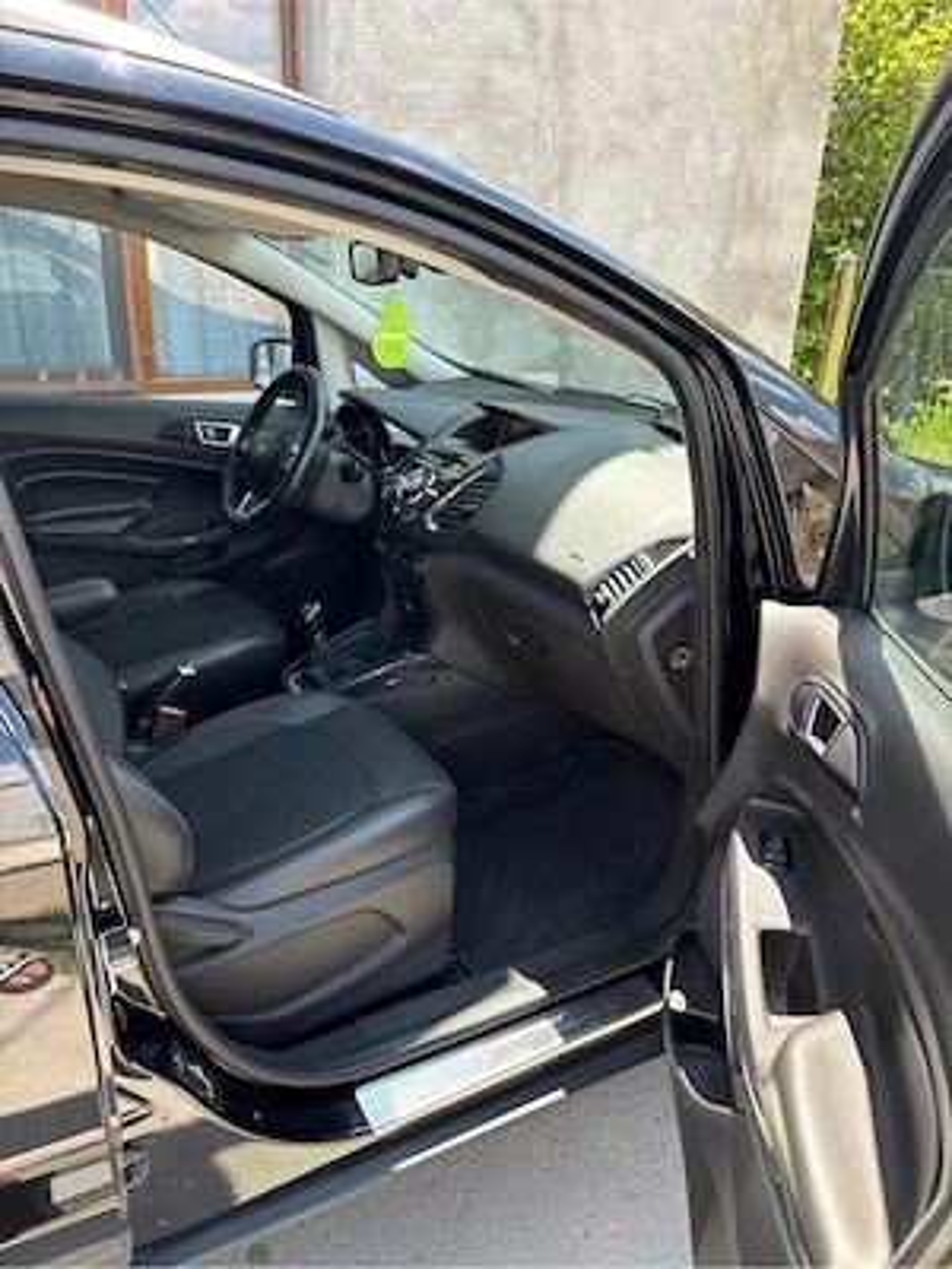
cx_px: 476
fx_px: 953
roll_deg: -1.6
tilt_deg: -20.1
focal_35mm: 26
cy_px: 634
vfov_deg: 67.3
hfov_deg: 53.1
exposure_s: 1/377
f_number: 1.6
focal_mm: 5.96
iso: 64
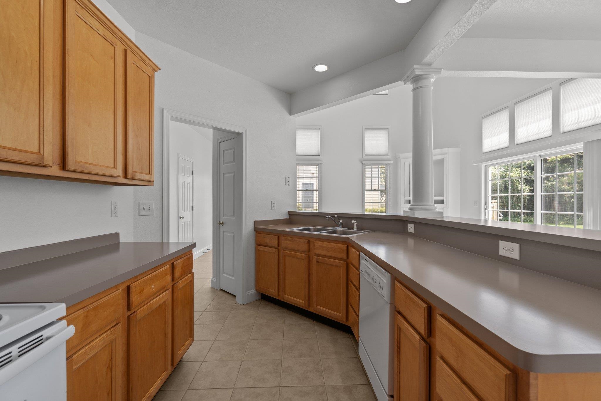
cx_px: 300
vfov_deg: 77.3
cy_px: 200
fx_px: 250
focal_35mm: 15
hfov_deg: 100.4
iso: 100
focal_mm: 10
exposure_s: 1/5
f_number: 8
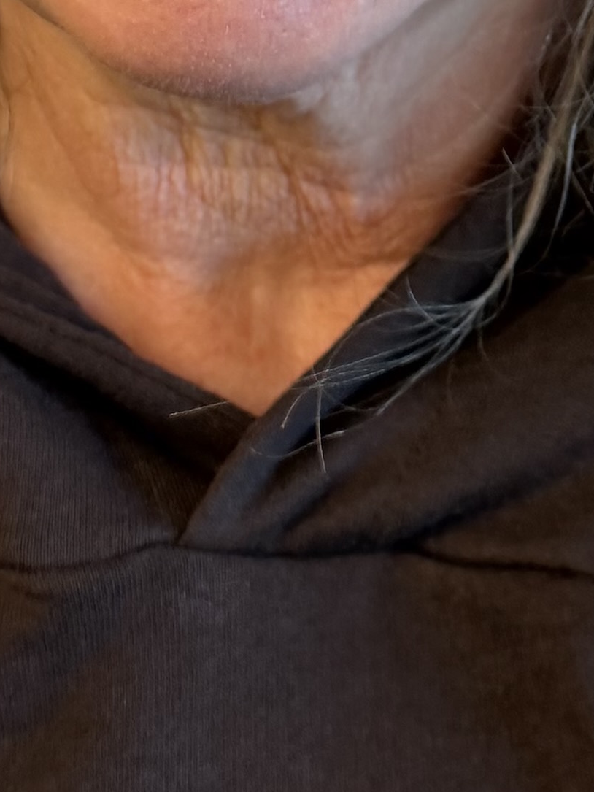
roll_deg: -0.2
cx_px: 354
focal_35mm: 118
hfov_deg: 12.6
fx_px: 2699
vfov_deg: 15.8
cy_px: -238
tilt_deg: -16.2
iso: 200
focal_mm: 6.76
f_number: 1.78
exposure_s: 1/75
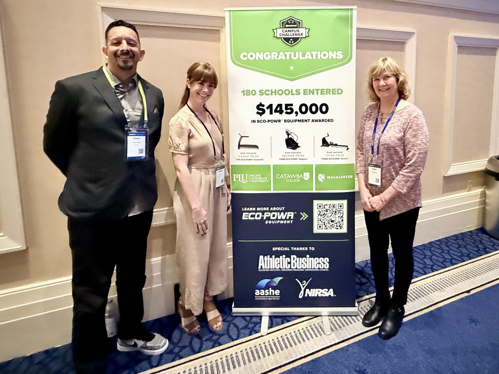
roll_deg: +1.3
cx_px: 246
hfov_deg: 98.2
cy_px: 174
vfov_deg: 81.6
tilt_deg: -7.6
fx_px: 216
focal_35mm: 15
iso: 1250
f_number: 2.2
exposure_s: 1/40
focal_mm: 2.22
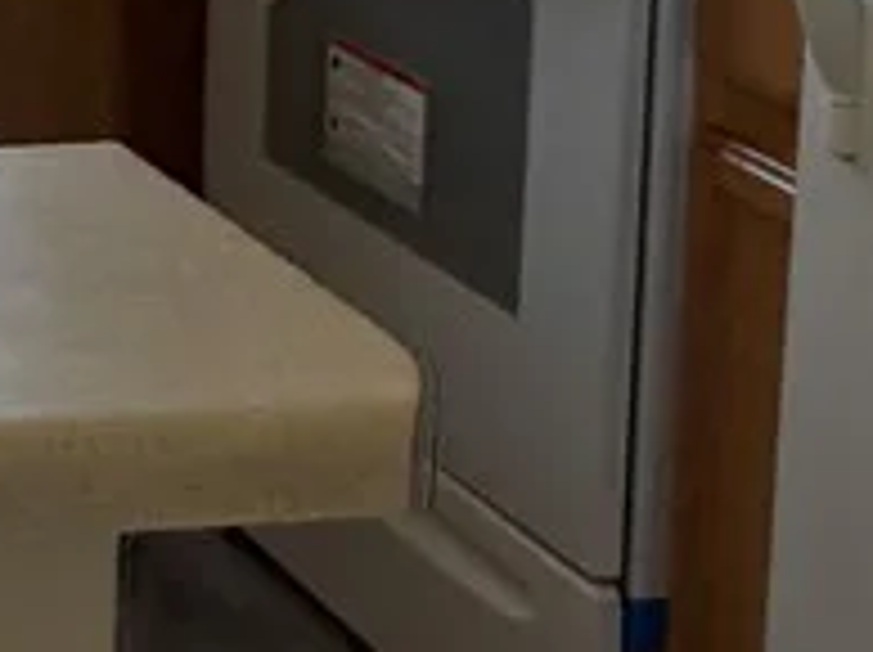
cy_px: -319
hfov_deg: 12.6
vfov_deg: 11.2
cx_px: -1130
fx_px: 3199
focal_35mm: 127
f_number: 1.78
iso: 200
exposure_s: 1/228
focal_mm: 6.76
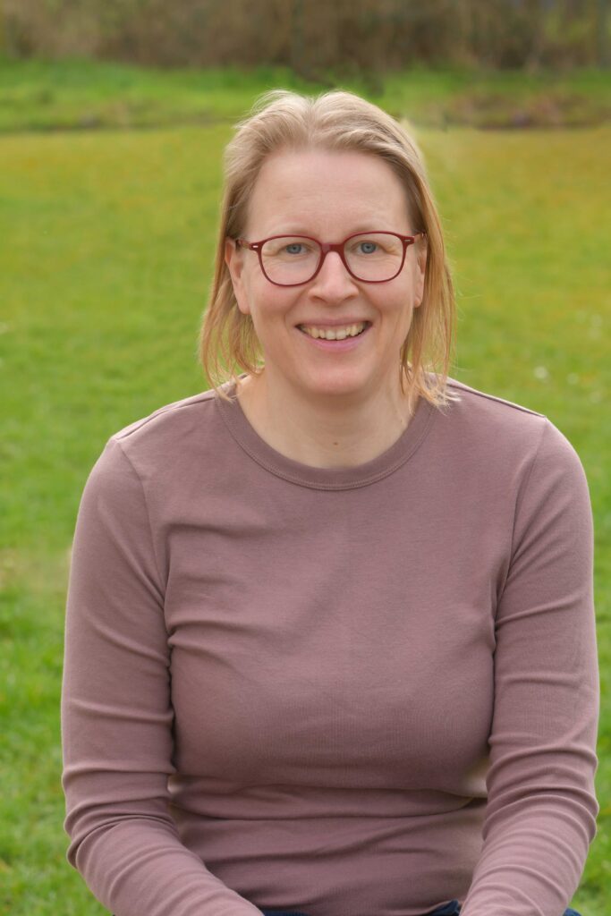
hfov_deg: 13.0
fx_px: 2672
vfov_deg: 19.5
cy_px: 458
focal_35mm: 105
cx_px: 306
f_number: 5.6
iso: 200
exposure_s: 1/250
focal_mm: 70
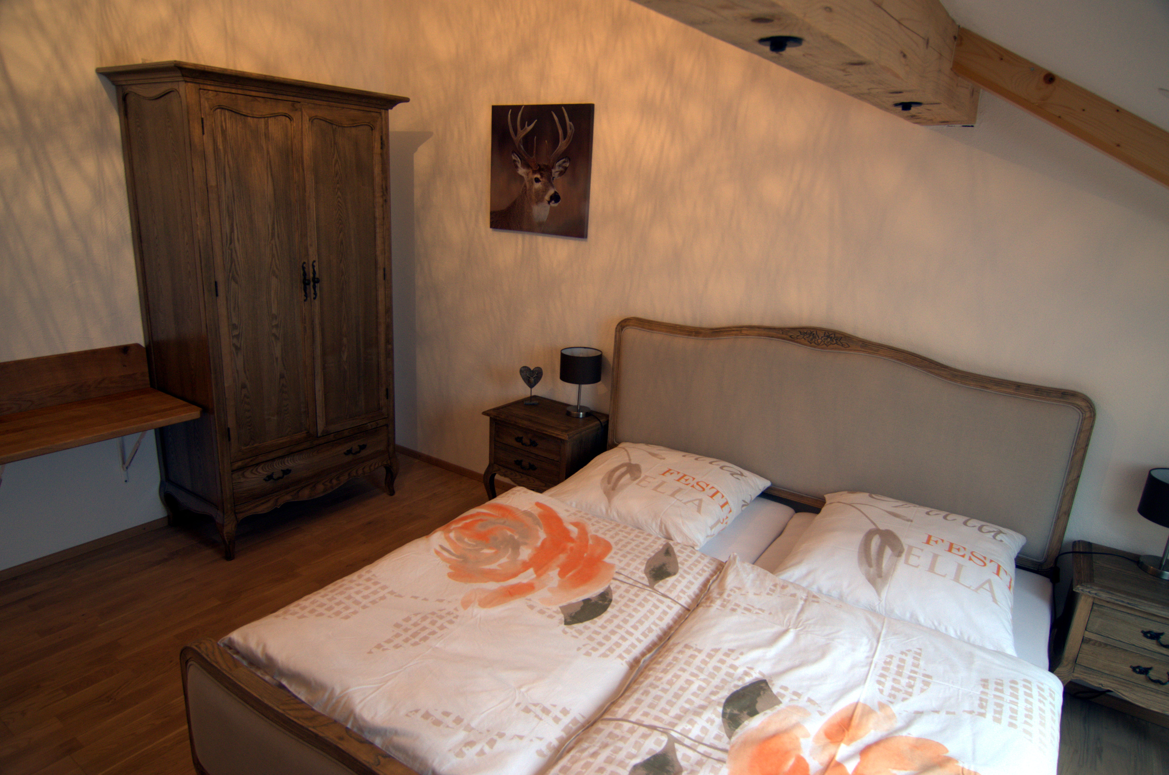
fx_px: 681
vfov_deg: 59.3
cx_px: 584
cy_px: 388
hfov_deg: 81.3
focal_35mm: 21
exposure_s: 1/6
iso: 500
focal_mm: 14
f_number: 4
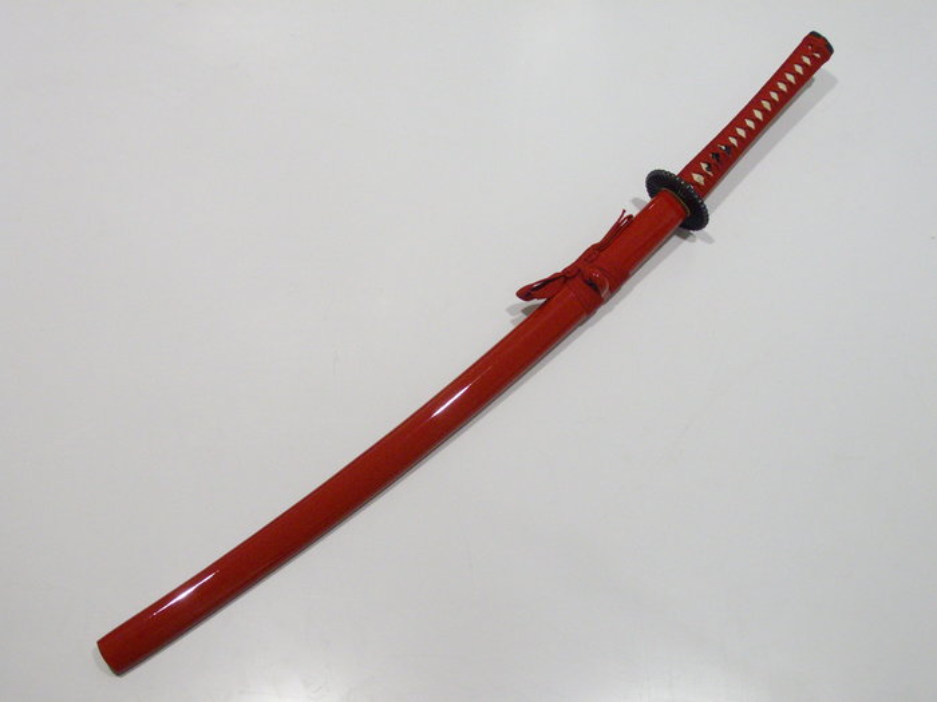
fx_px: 1218
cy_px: 351
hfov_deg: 42.1
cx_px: 468
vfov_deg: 32.2
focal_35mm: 45
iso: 320
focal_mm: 7.4
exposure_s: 1/80
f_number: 3
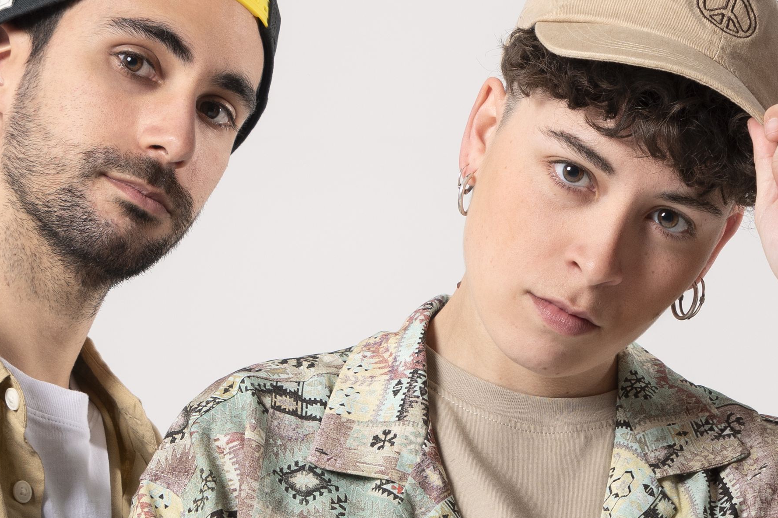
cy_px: 392
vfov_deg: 11.2
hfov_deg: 16.6
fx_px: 2645
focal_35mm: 122
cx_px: 620
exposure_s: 1/125
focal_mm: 29
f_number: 5.6
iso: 100
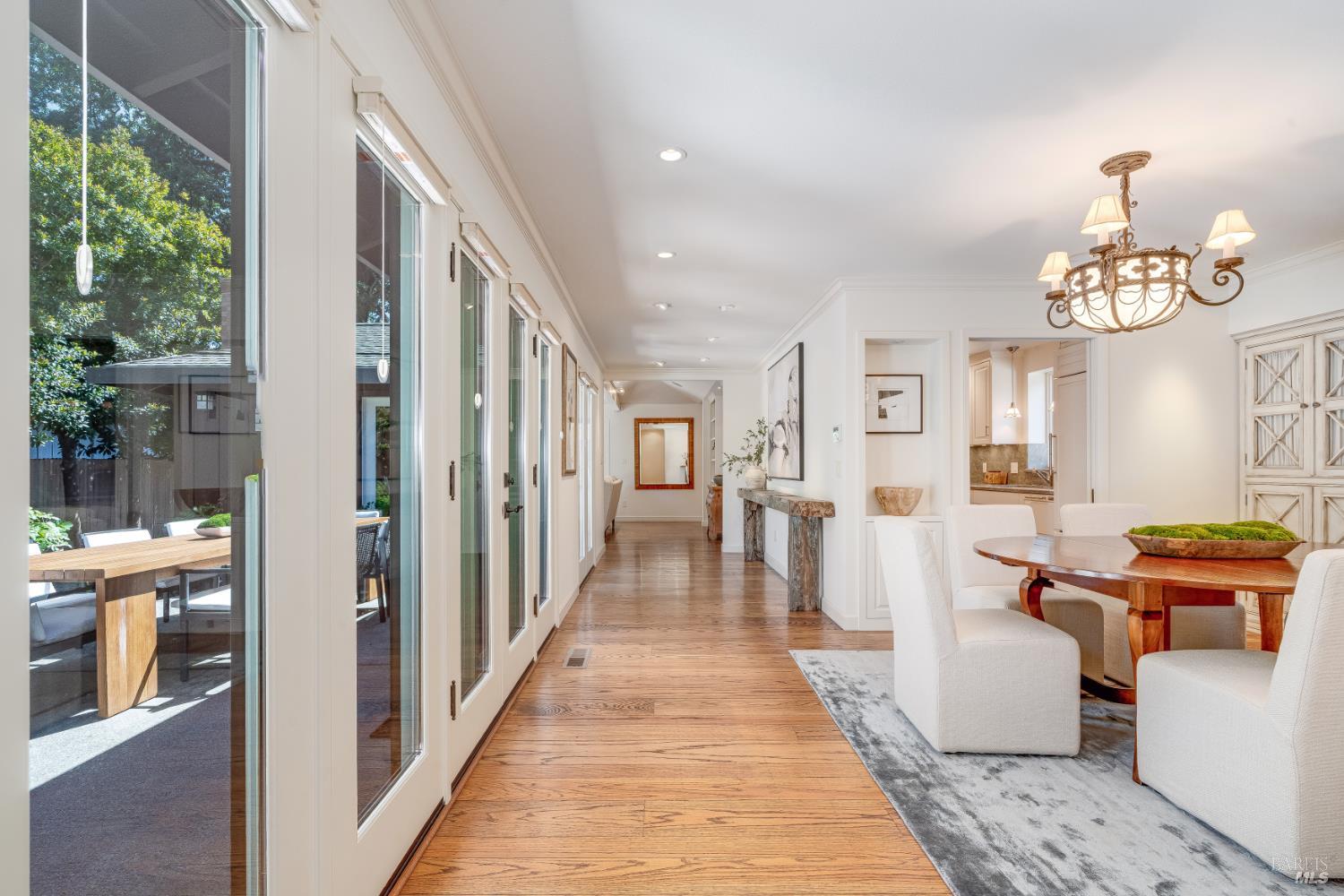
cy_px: 448
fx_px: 597
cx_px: 672
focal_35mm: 16
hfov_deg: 96.7
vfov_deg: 73.7
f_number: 11
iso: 400
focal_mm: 16
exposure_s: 1/125
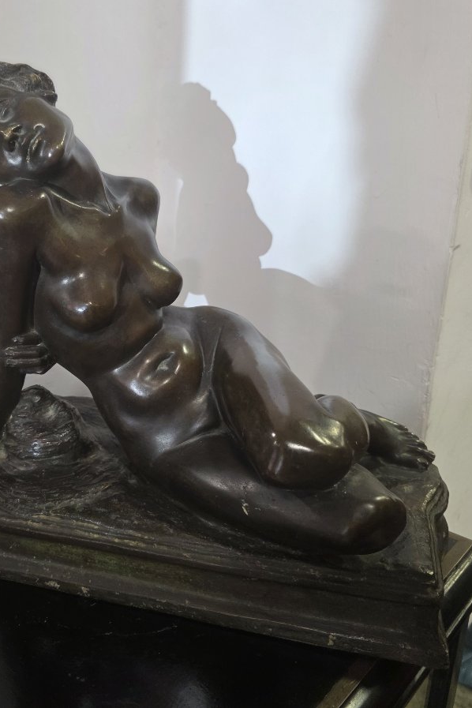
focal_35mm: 32
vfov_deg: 58.7
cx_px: 114
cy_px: 354
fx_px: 629
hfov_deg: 39.9
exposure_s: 1/100
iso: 200
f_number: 1.7
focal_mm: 6.3
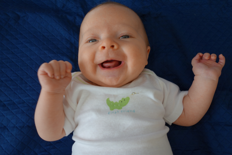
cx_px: 116
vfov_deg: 46.4
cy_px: 78
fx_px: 180
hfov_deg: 65.5
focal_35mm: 28
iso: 125
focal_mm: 10.4
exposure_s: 1/100
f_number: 2.8
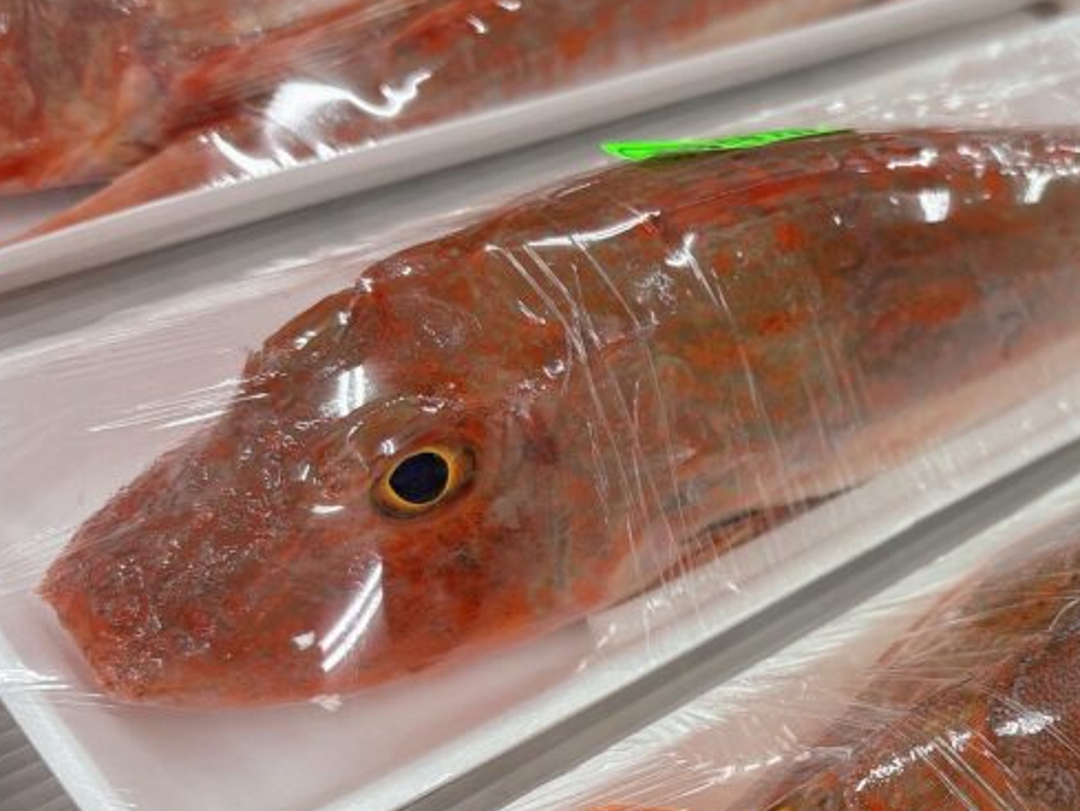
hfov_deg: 36.0
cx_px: 890
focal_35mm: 51
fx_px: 1592
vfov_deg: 28.1
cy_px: 612
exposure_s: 1/60
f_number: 1.6
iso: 80
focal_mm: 5.96
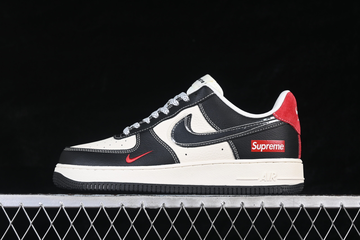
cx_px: 180
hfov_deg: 27.0
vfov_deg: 18.2
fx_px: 750
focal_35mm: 75
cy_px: 120
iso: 160
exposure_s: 1/60
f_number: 7.1
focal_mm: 50
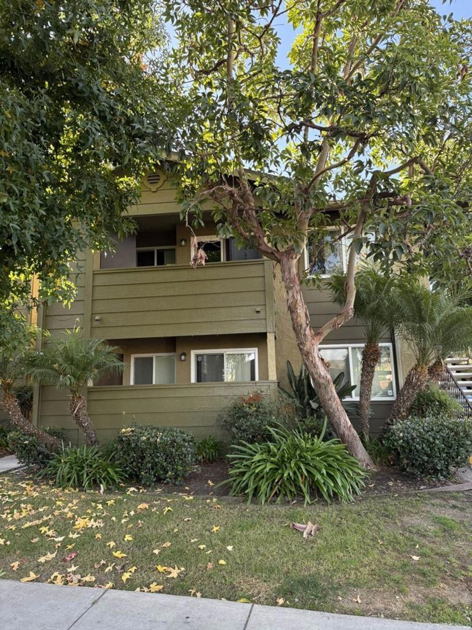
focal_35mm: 24
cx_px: 236
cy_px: 315
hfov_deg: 56.8
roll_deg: +0.9
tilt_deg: +9.8
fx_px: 436
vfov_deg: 71.6
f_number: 1.78
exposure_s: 1/243
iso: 125
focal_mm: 6.76
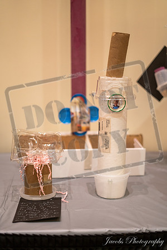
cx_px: 84
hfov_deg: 27.0
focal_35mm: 50
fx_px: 348
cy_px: 125
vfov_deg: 39.6
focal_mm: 50
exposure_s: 1/50
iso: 500
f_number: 1.8
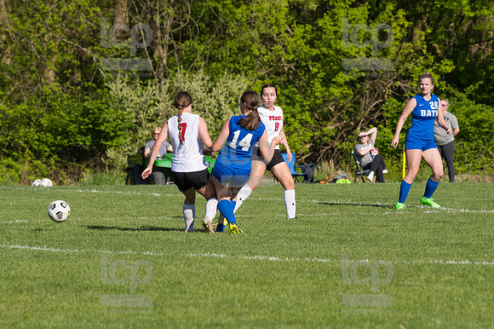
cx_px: 247
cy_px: 164
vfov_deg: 4.6
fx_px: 4114
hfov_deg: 6.9
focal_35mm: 300
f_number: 5.6
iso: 250
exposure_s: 1/1600
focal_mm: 200
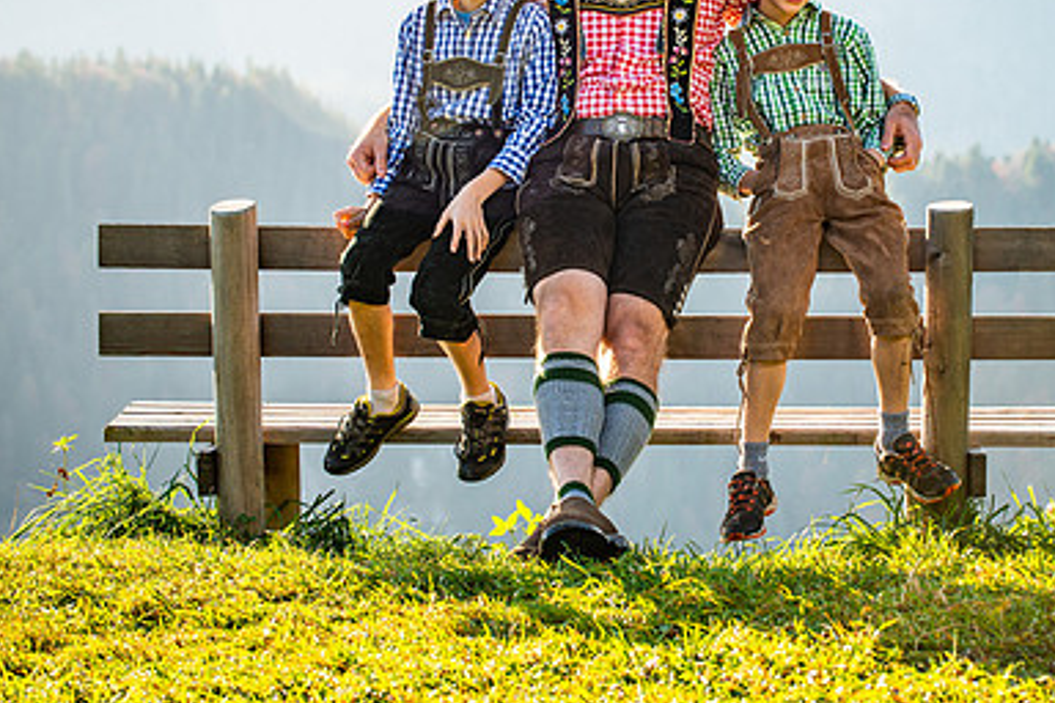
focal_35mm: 154
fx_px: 4513
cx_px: 679
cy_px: 205
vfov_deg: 8.9
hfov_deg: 13.3
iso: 100
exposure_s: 1/250
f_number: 7.1
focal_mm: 102
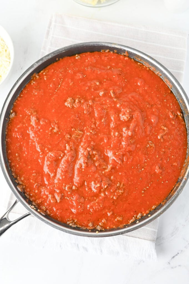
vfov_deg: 39.6
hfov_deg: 26.9
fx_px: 394
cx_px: 94
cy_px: 142
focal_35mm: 50
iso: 450
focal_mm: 50
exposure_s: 1/100
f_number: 4
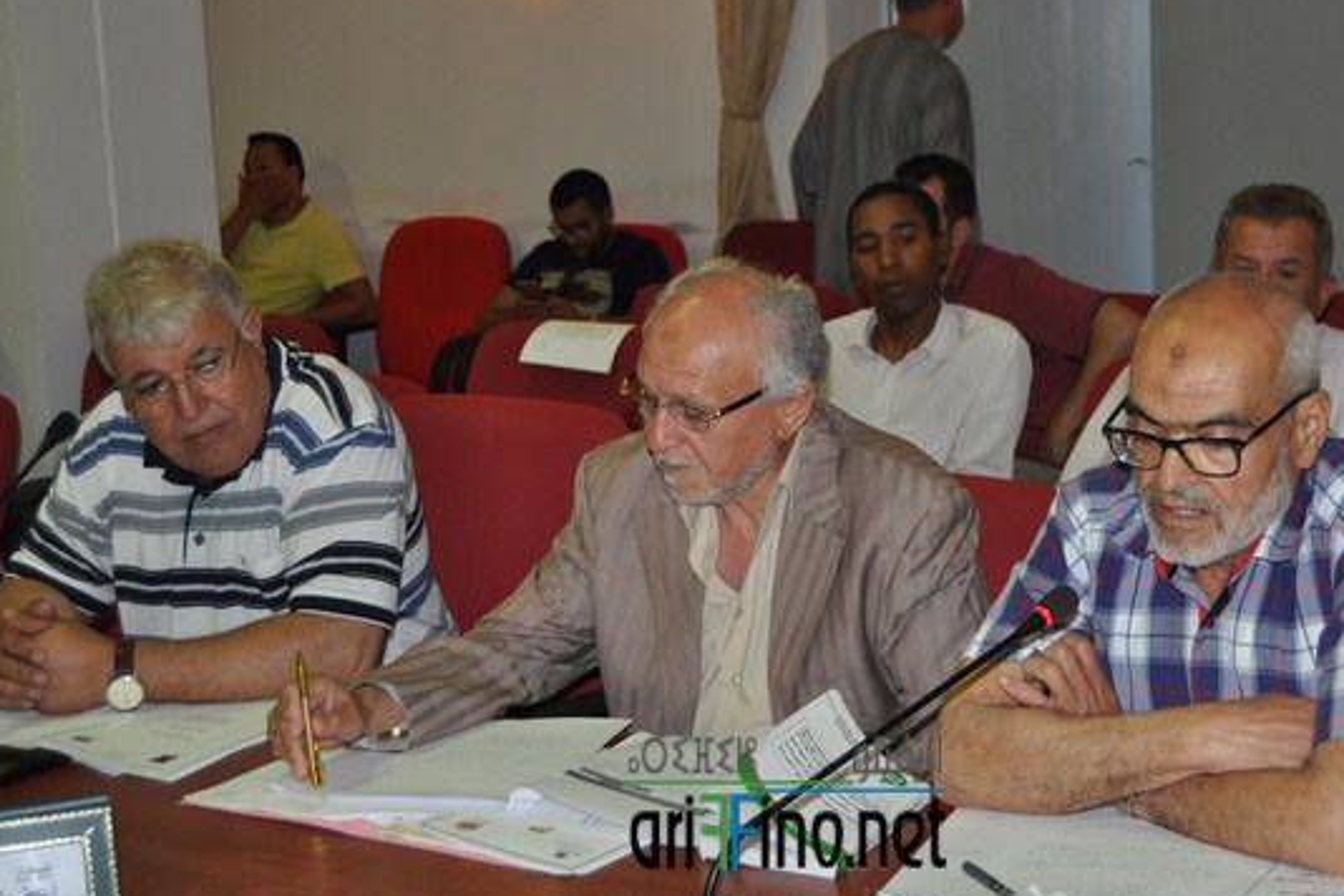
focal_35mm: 61
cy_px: 399
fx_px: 2277
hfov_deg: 32.8
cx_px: 785
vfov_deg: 22.3
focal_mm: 34
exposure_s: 1/60
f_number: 4.5
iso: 800
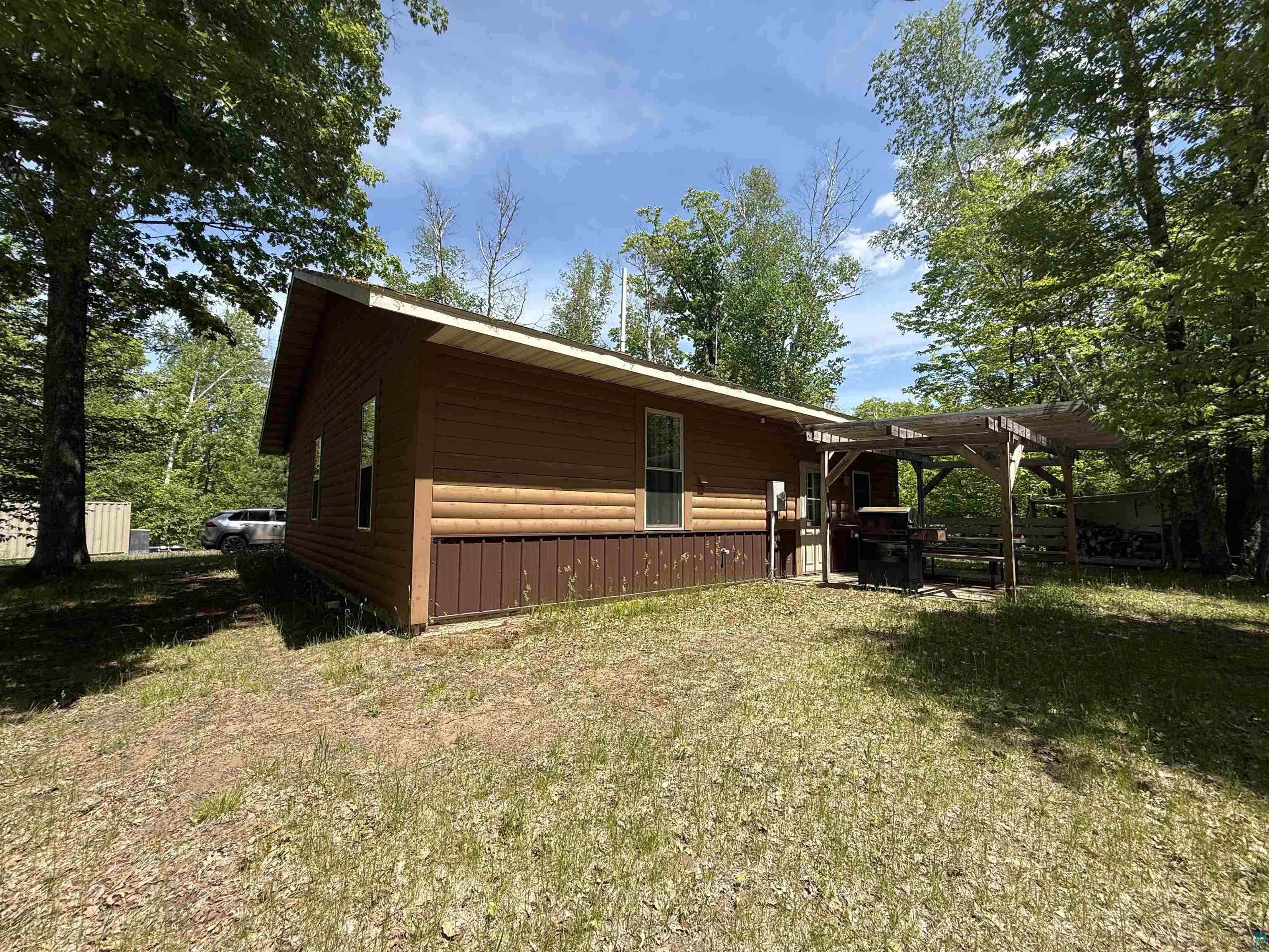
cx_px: 634
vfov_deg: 85.7
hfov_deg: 102.1
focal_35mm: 14
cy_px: 476
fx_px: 513
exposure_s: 1/942
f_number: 2.2
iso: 50
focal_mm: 2.22
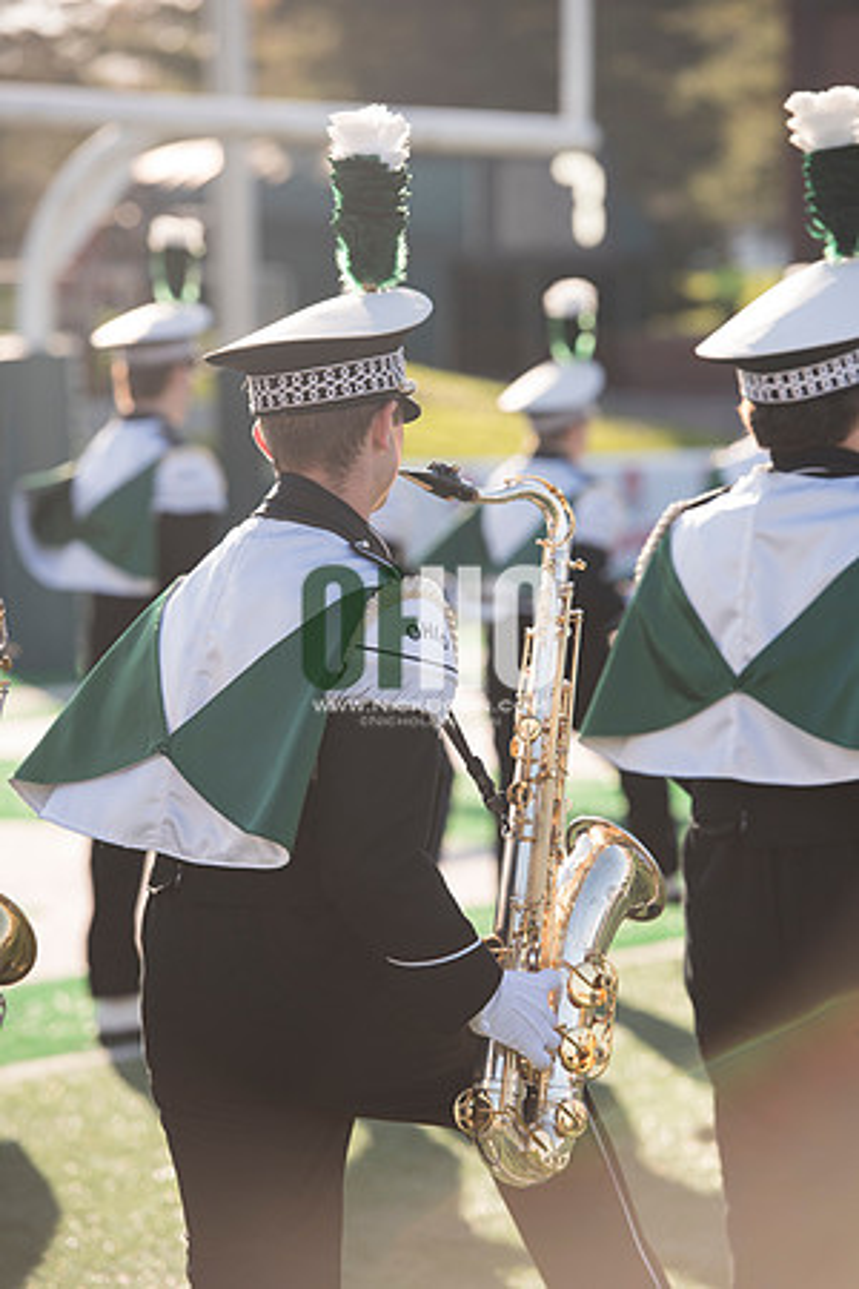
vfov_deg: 12.8
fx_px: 5726
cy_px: 644
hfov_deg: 8.6
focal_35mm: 160
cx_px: 430
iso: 320
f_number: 5
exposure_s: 1/800
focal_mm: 160
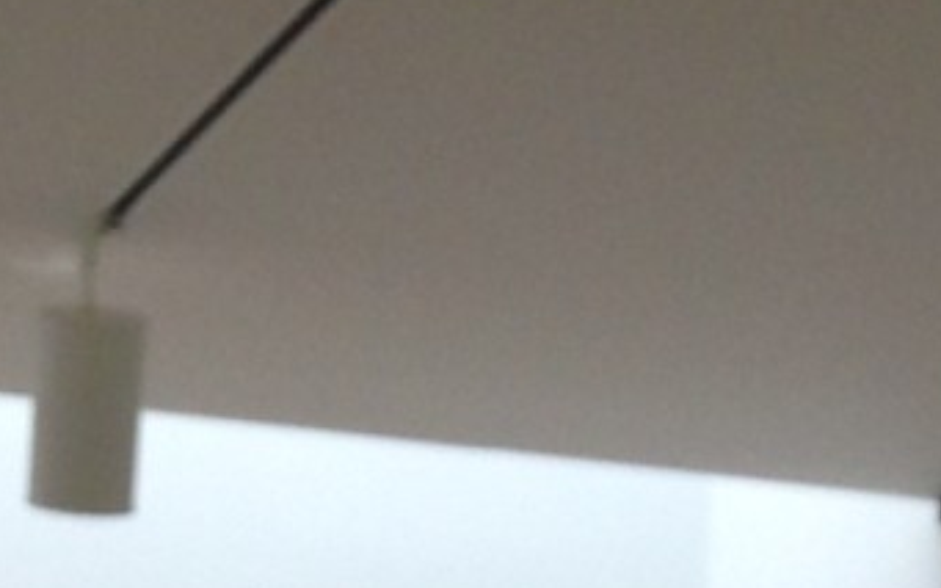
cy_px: 2084
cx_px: 337
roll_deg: -0.1
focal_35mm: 210
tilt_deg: -5.0
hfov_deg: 10.0
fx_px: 5385
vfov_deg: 5.6
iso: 50
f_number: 2.4
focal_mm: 4.12
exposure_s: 1/24
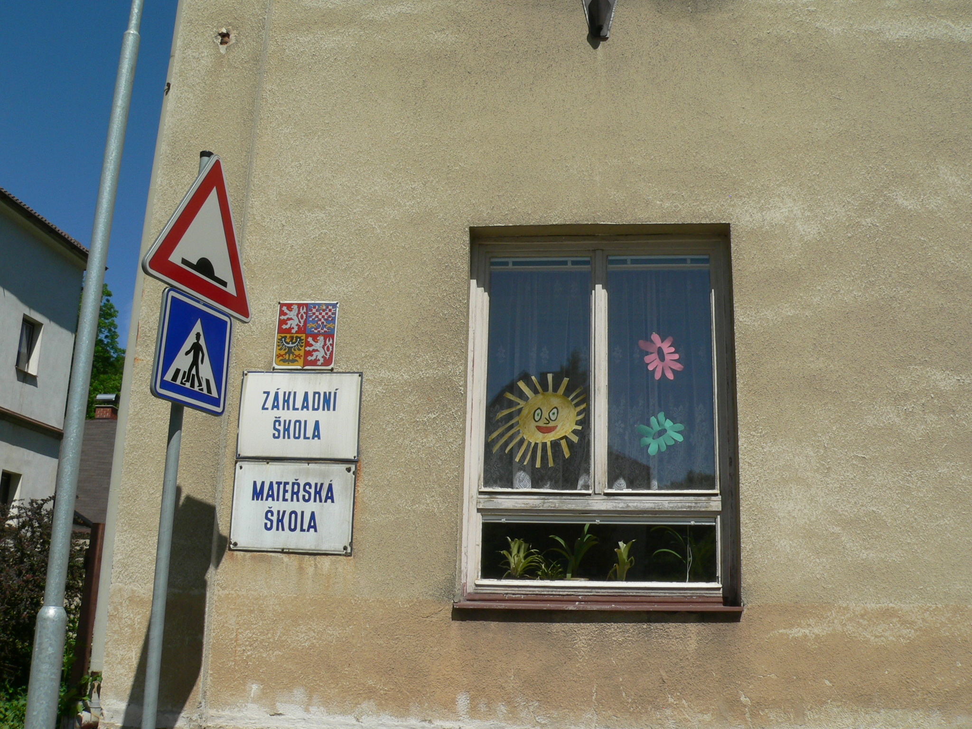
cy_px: 364
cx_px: 486
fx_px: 1011
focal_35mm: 36
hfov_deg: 51.4
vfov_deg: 39.7
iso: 80
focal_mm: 6
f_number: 5.6
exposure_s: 1/800
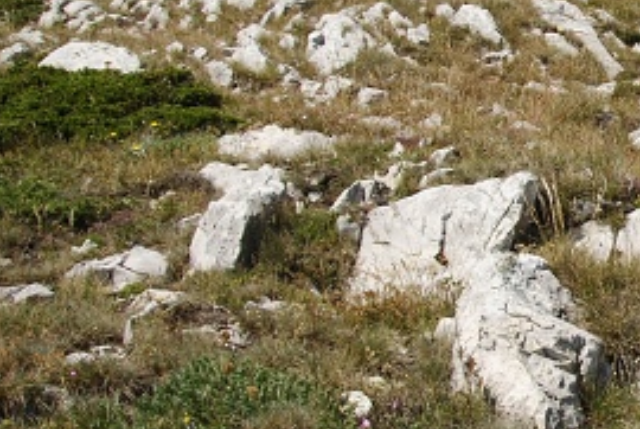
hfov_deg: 23.0
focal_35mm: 80
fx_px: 1425
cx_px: 792
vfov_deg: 17.1
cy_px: 225
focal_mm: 18
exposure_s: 1/125
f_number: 10
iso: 100
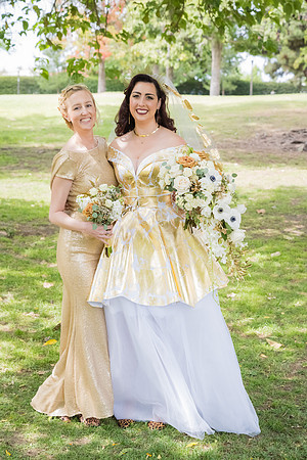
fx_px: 895
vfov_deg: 28.8
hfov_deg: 19.5
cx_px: 154
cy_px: 230
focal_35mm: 70
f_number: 5.6
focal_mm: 70
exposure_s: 1/800
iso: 1250
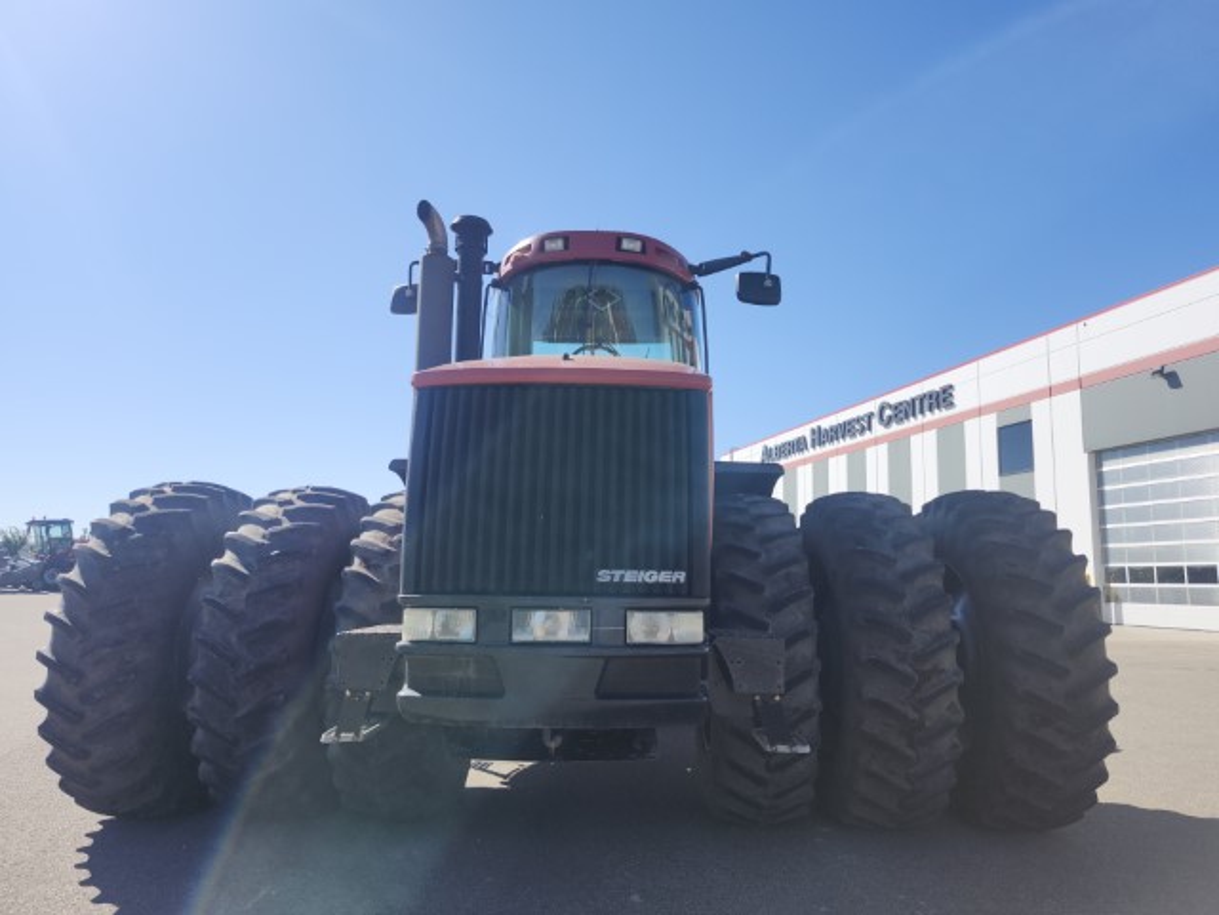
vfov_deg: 58.9
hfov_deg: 73.9
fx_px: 810
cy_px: 458
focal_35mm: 23
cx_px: 610
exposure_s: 1/1484
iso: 25
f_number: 1.8
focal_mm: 5.54
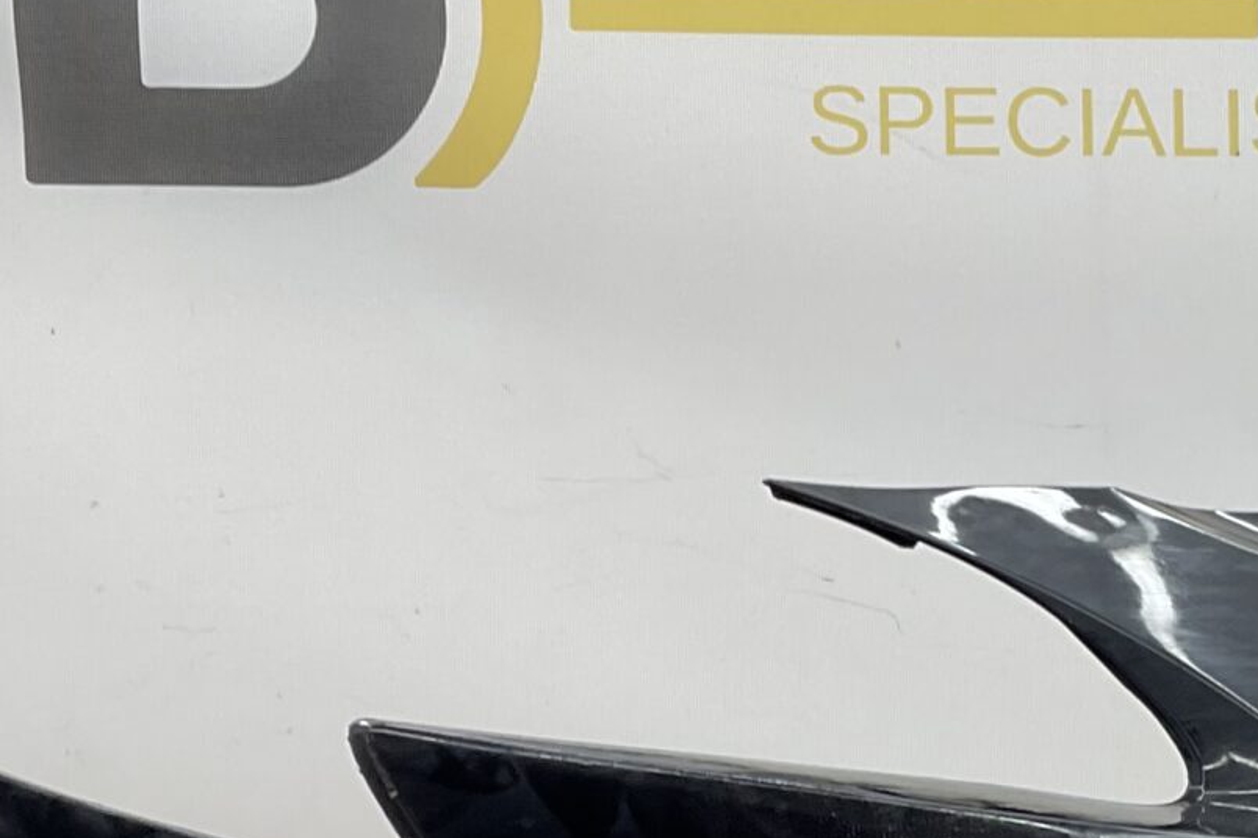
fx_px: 3354
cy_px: 933
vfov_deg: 13.9
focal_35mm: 96
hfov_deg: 20.9
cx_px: 1039
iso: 25
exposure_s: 1/120
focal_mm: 3
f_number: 1.8
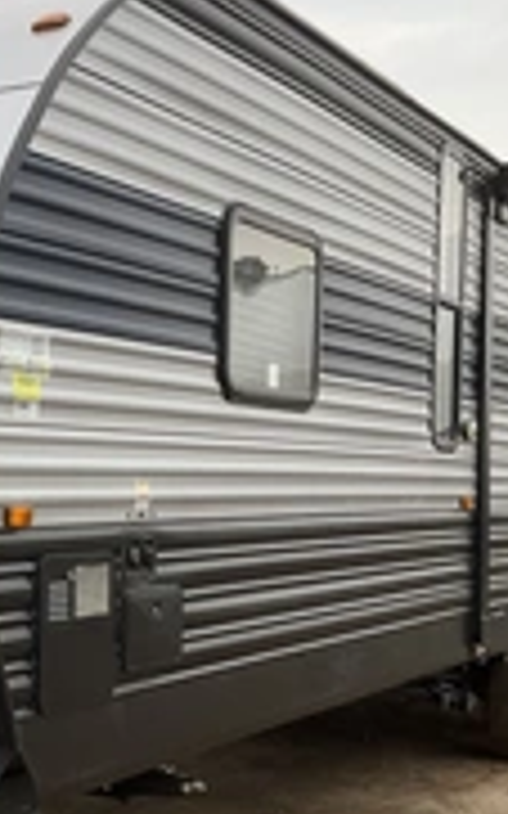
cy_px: 517
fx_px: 1507
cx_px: -31
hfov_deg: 18.5
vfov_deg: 30.1
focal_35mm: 68
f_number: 1.8
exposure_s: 1/205
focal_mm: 3
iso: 20
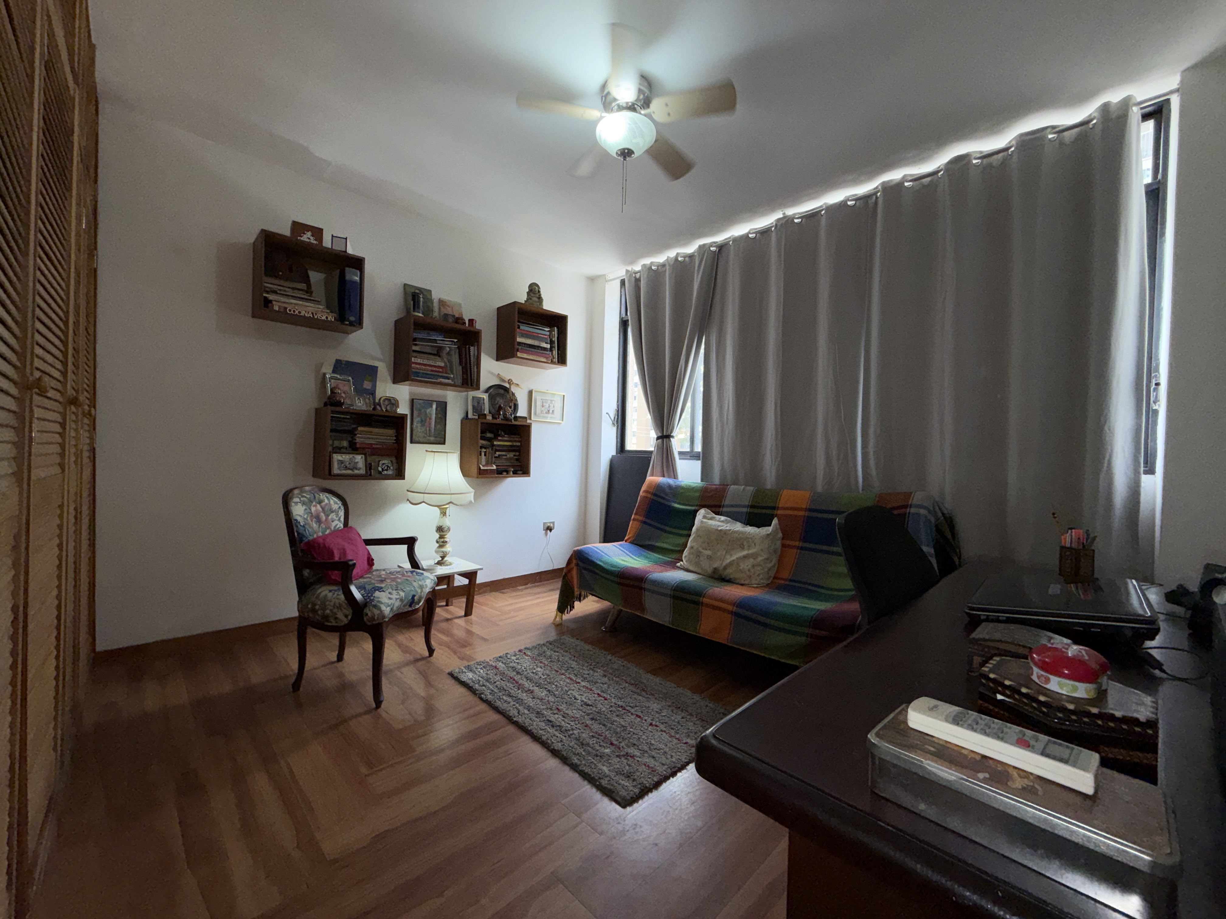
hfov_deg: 102.1
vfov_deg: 85.7
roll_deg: -0.9
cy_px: 460
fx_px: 496
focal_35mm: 14
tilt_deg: -1.5
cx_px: 613
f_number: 2.2
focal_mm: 2.22
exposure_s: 1/121
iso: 40
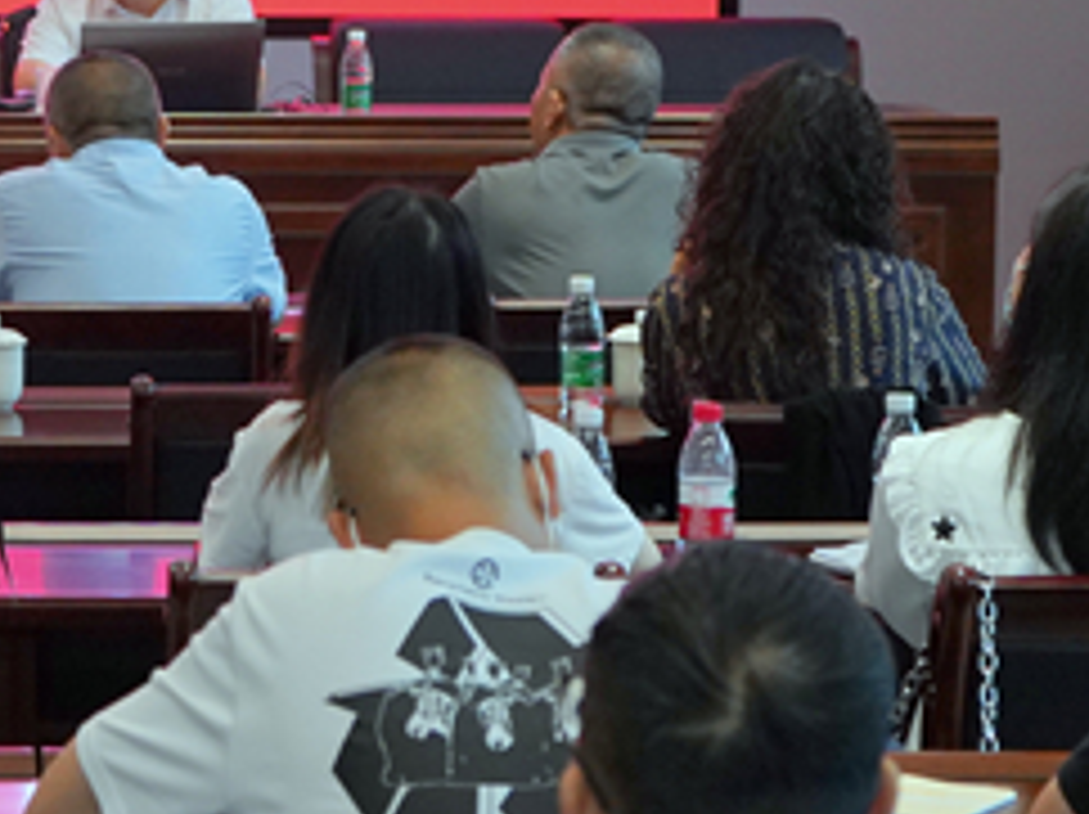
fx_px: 4871
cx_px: -135
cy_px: 184
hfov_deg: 12.5
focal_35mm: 155
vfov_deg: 9.5
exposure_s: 1/160
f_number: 4.5
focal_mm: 52
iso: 3200
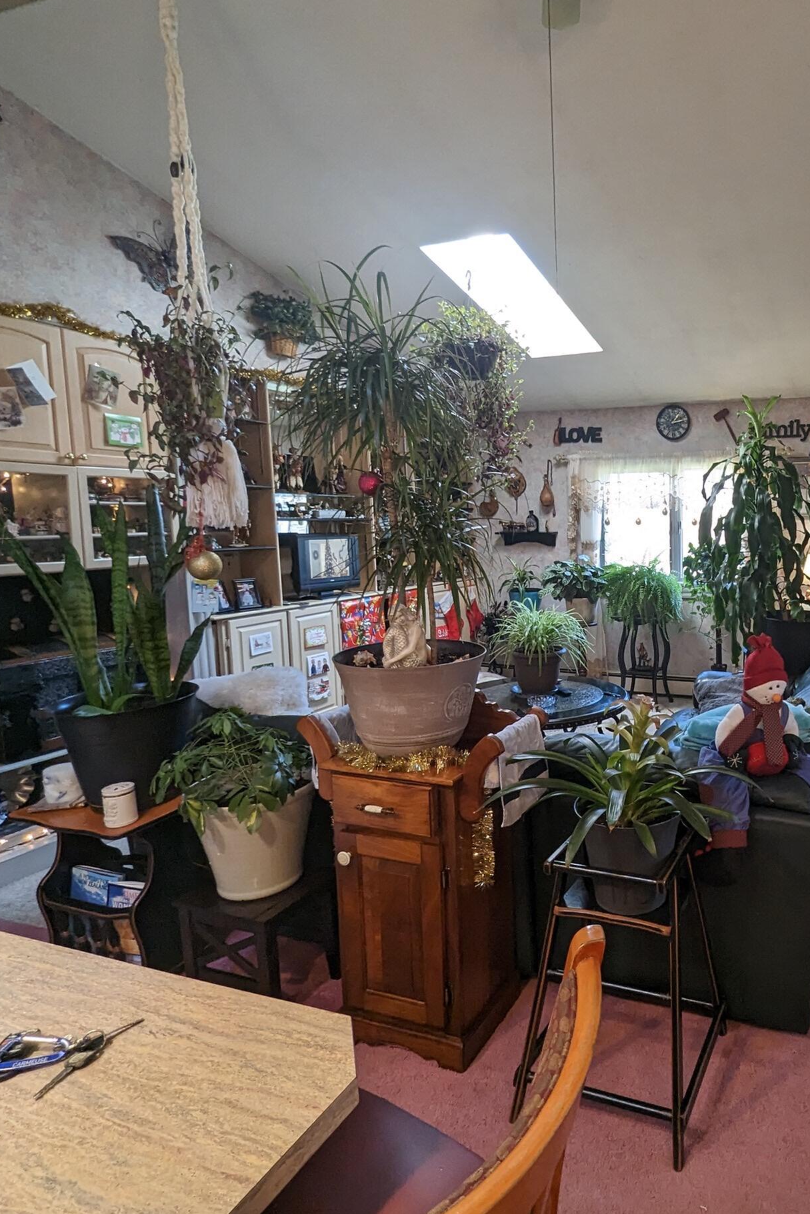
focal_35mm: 19
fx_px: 641
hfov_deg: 58.8
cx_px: 665
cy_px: 586
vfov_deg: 86.9
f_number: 2.2
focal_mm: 1.95
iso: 253
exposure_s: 1/60
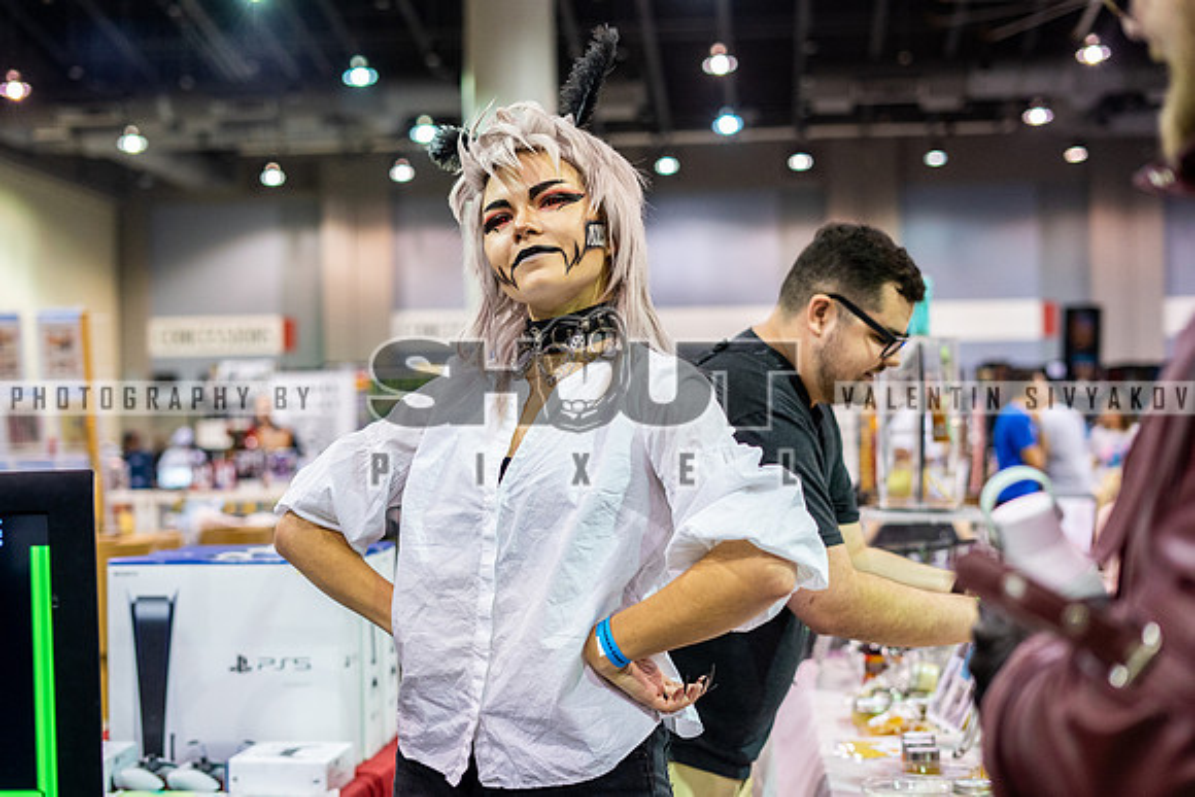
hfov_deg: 38.1
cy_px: 398
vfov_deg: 25.9
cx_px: 598
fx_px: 1732
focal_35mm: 52
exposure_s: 1/320
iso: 2000
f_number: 2.5
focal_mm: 50
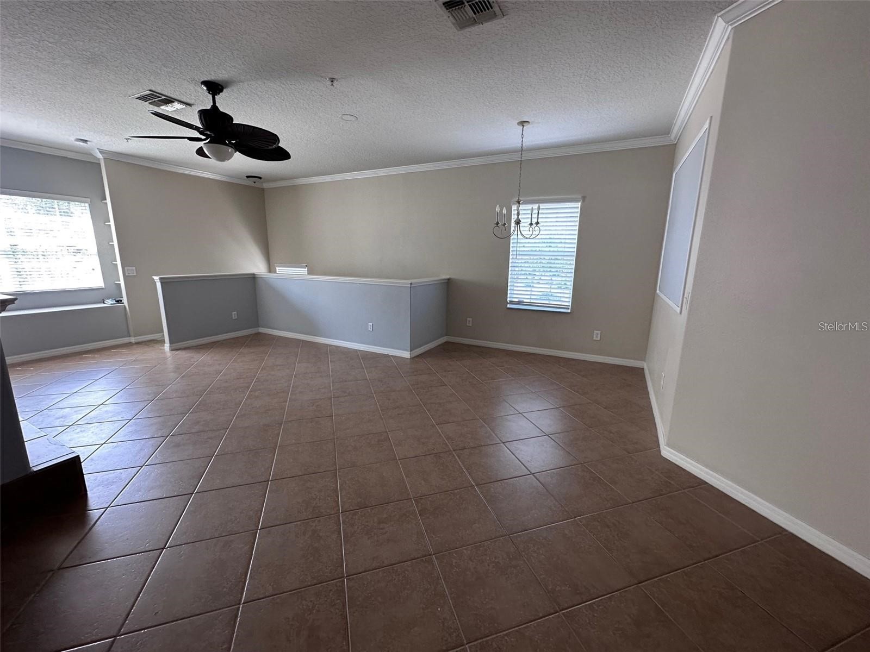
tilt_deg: -12.5
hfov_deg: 102.1
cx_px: 435
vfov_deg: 85.7
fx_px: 352
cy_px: 326
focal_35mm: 14
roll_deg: -0.8
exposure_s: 1/120
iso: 160
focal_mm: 2.22
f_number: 2.2
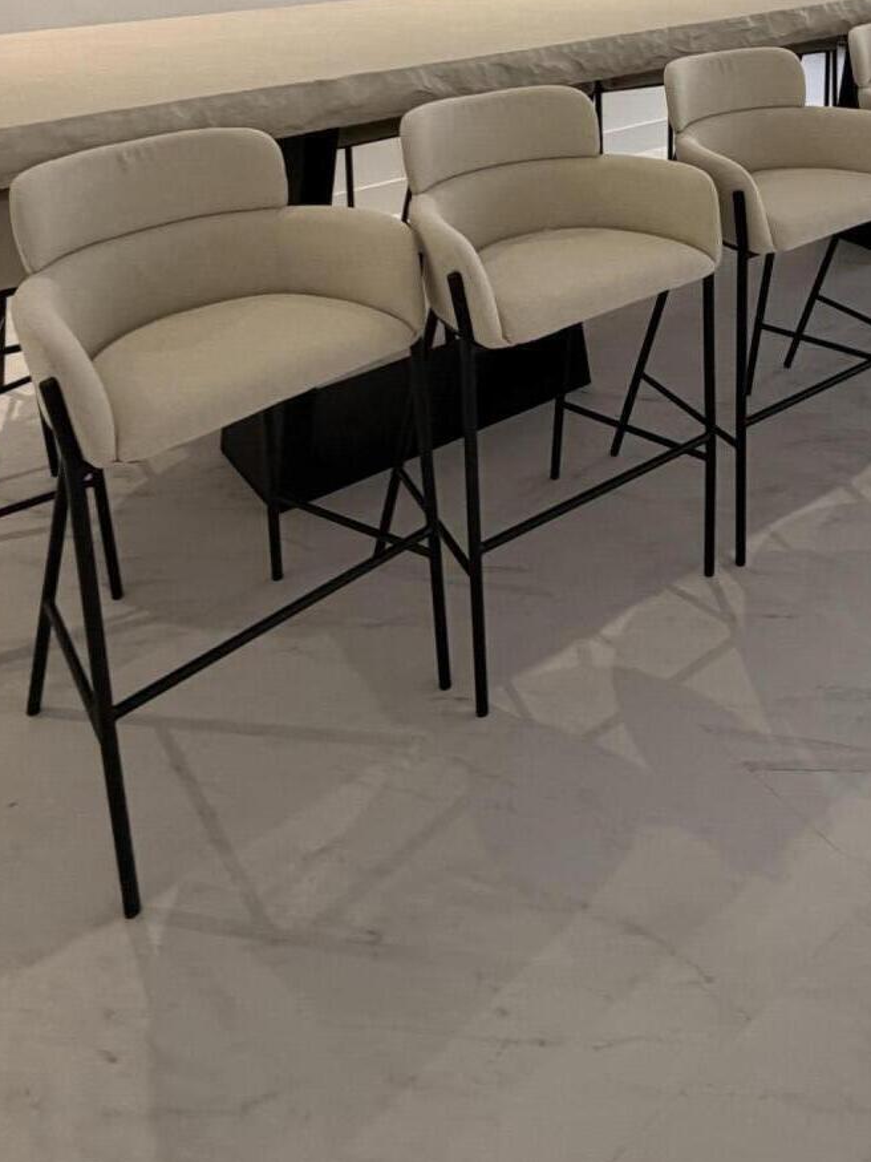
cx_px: 664
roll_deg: +0.0
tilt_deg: -12.7
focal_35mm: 32
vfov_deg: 49.6
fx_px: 1074
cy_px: 85
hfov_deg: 42.6
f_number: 2.2
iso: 250
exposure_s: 1/120
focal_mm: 2.22
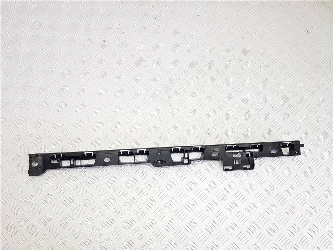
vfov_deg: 53.1
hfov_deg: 67.3
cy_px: 125
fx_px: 250
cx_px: 166
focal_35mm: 26
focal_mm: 4.2
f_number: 1.7
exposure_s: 1/100
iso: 80
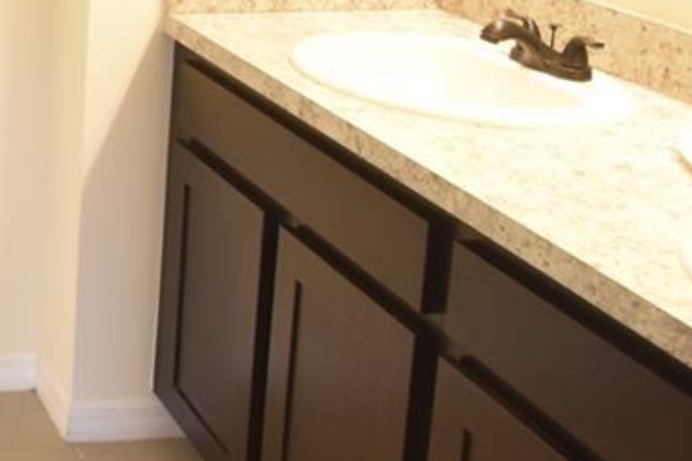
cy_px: -69
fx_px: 1211
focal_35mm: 63
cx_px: -276
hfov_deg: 25.8
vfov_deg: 20.4
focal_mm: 10
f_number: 3.5
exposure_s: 1/60
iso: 1000
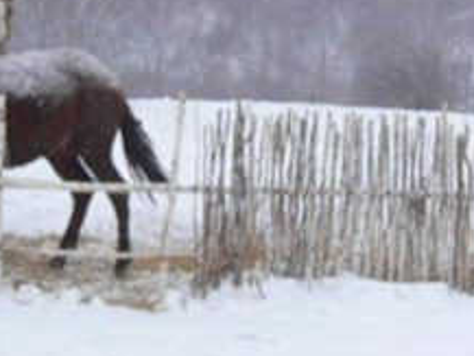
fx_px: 1493
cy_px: 124
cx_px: -76
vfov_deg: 13.6
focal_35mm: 109
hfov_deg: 17.3
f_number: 8
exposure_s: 1/500
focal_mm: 6.1
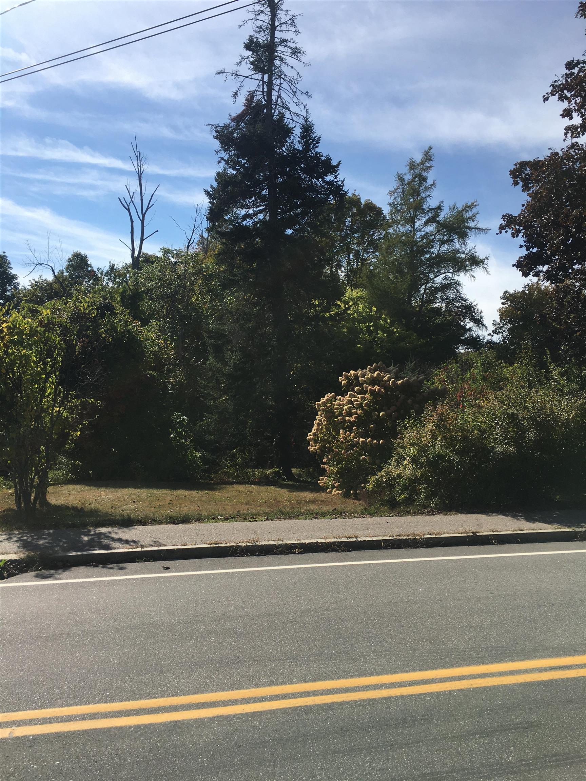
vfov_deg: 61.7
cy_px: 390
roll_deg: -1.1
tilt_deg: +3.1
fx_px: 655
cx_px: 293
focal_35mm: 29
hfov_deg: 48.2
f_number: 2.2
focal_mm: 4.15
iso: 25
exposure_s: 1/2024
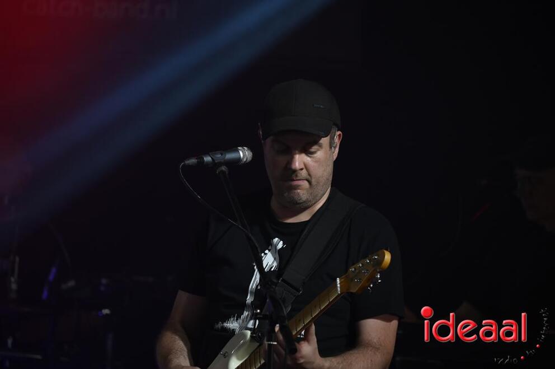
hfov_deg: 7.1
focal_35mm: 290
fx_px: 4466
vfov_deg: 4.7
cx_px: 278
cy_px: 184
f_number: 5.3
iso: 1600
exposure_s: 1/400
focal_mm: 290
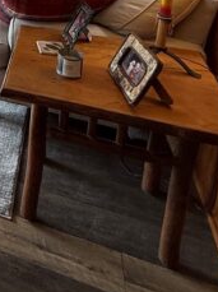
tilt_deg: -13.2
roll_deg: +2.6
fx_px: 413
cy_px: -48
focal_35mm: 49
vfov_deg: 32.8
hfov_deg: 22.2
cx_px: -140
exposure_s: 1/170
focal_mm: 2.22
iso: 64
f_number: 2.2
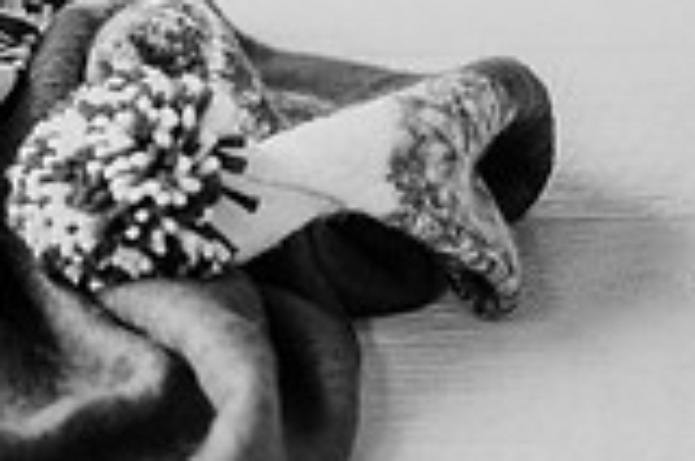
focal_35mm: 192
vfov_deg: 7.0
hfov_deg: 10.3
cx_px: -384
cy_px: -286
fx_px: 3699
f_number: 2
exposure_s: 1/800
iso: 1000
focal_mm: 50
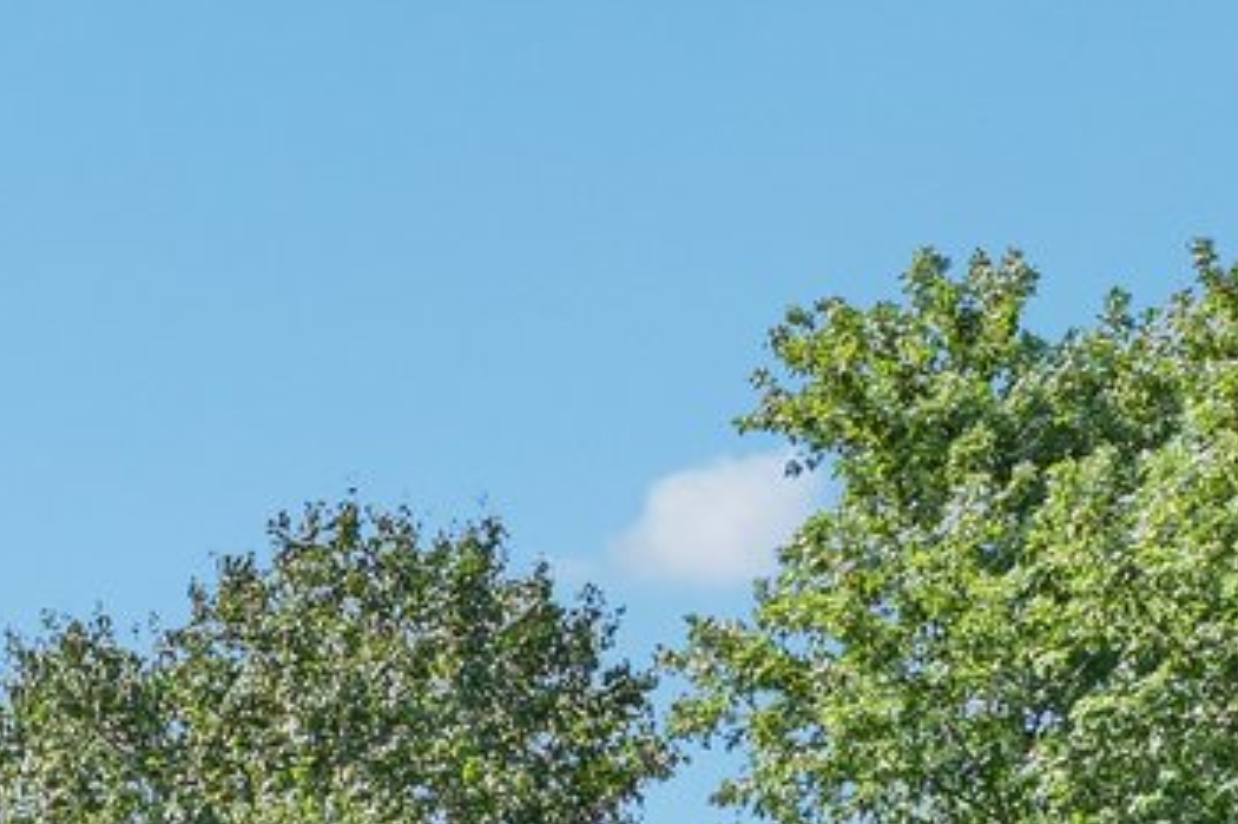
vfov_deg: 14.2
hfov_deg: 21.9
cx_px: -446
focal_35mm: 82
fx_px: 2818
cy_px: 1607
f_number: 8
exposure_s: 1/250
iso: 100
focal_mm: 14
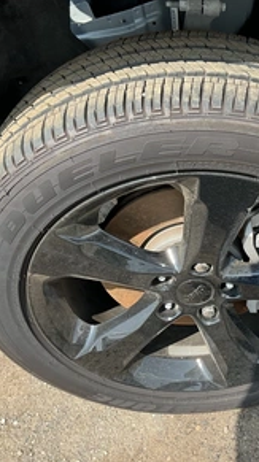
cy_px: 237
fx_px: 514
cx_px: 213
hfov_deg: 27.6
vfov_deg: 48.4
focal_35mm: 42
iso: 25
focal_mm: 3
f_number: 1.8
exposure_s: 1/432
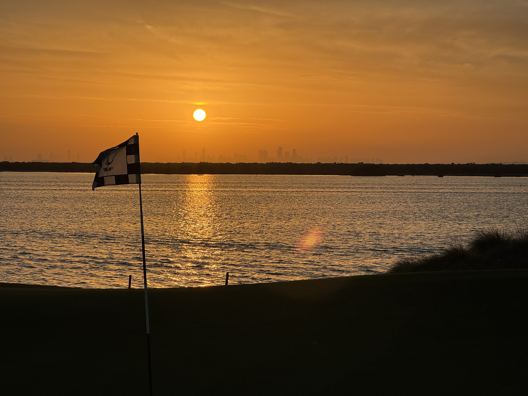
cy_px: 198
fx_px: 1174
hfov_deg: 25.3
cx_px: 264
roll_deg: -0.2
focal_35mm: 77
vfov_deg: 19.1
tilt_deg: -0.7
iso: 25
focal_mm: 9
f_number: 2.8
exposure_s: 1/1393
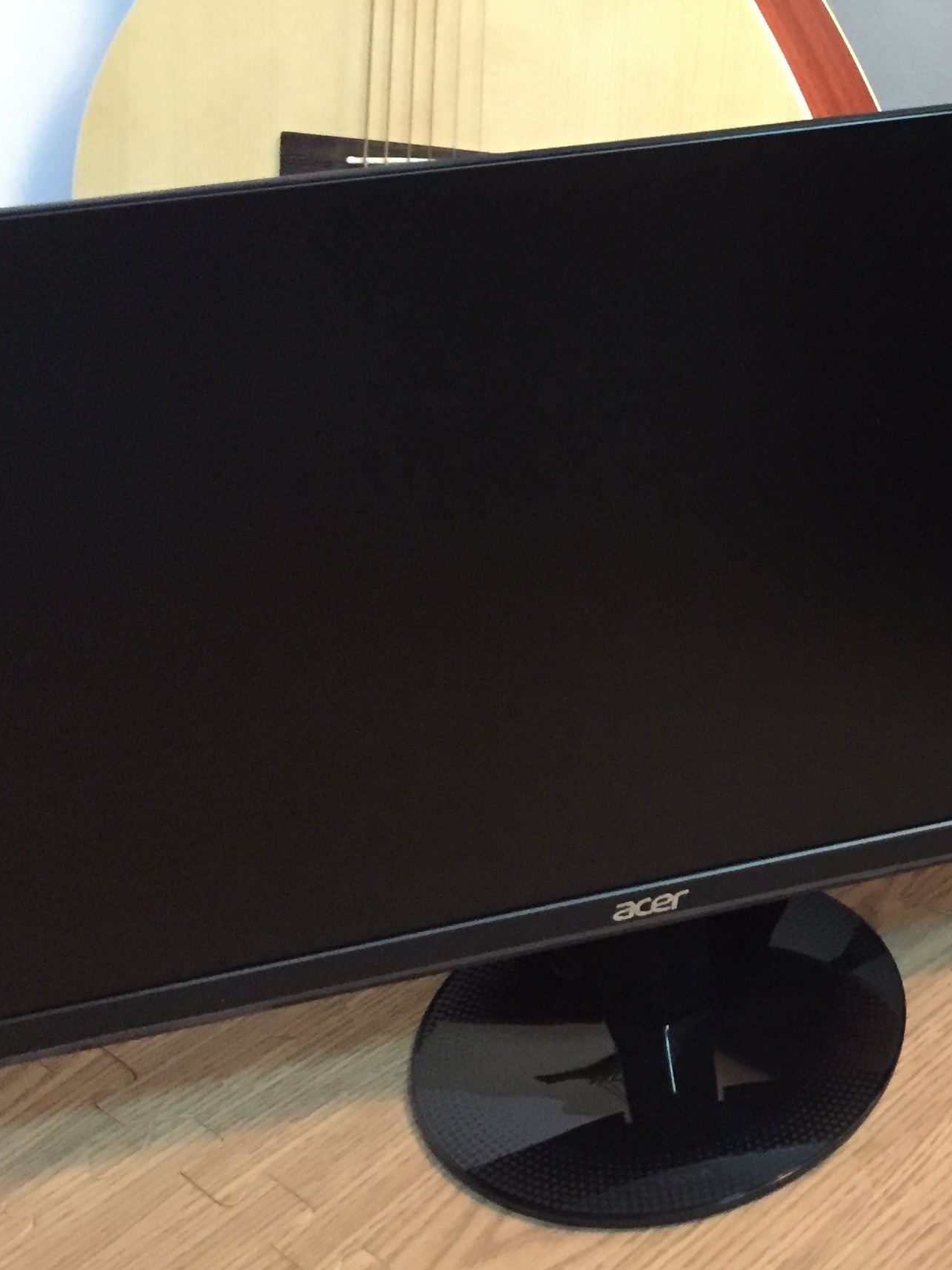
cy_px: 567
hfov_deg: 24.8
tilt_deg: -34.2
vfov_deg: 34.9
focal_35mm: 55
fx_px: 2017
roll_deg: -1.4
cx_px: 1040
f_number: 2.2
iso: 400
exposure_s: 1/15
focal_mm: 4.15
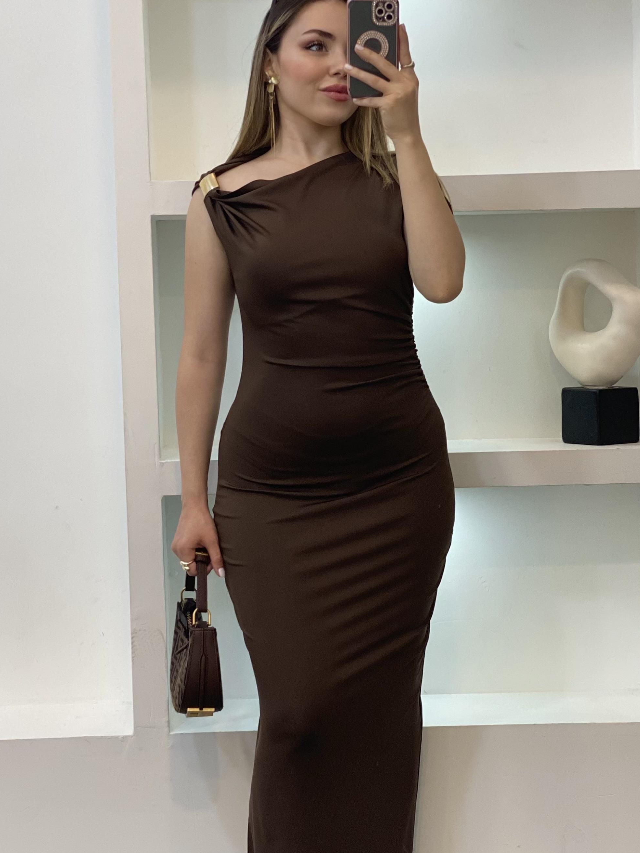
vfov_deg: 25.0
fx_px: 1923
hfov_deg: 18.9
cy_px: 518
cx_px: 296
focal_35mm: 78
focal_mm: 6
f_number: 2
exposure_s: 1/100
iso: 80
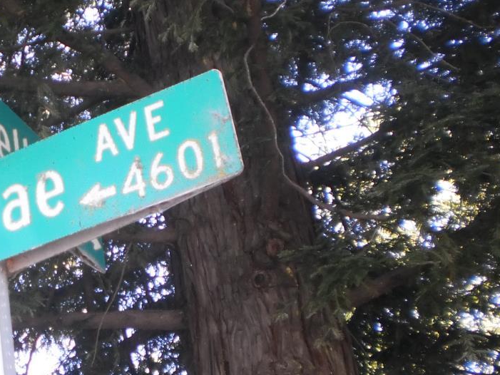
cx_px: 2
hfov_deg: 24.2
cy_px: 218
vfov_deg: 19.1
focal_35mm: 77
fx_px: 1112
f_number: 3.1
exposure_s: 1/60
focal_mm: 6.3
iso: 100
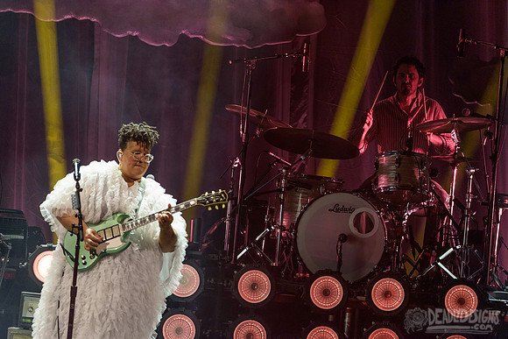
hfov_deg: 5.7
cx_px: 254
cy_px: 170
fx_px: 5081
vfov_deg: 3.8
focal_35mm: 360
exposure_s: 1/320
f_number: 5.6
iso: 2500
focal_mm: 360
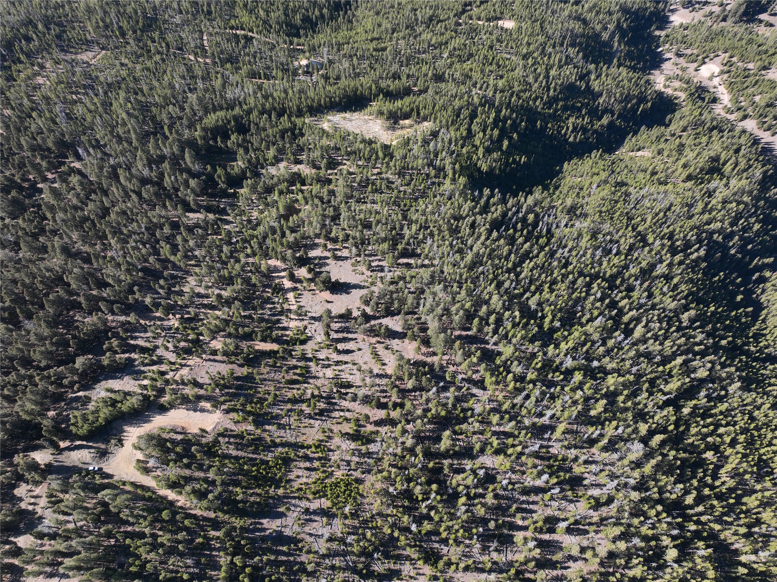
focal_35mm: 24
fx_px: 538
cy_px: 291
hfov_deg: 71.6
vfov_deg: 56.8
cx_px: 388
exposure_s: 1/120
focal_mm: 12.29
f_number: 2.8
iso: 100
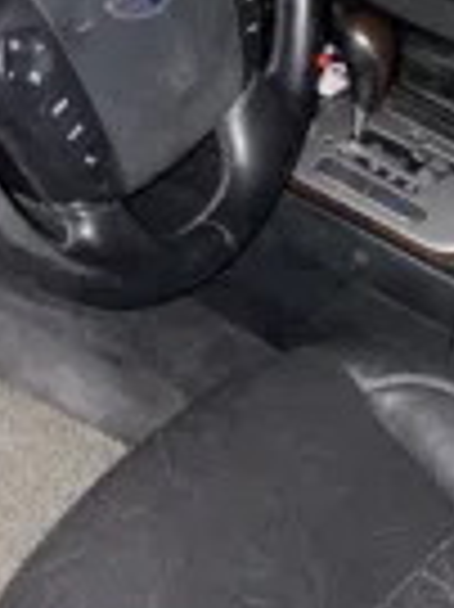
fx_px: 1349
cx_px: -139
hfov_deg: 17.8
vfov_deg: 23.5
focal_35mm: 77
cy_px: -90
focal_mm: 4.25
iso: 200
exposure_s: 1/4
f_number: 1.8
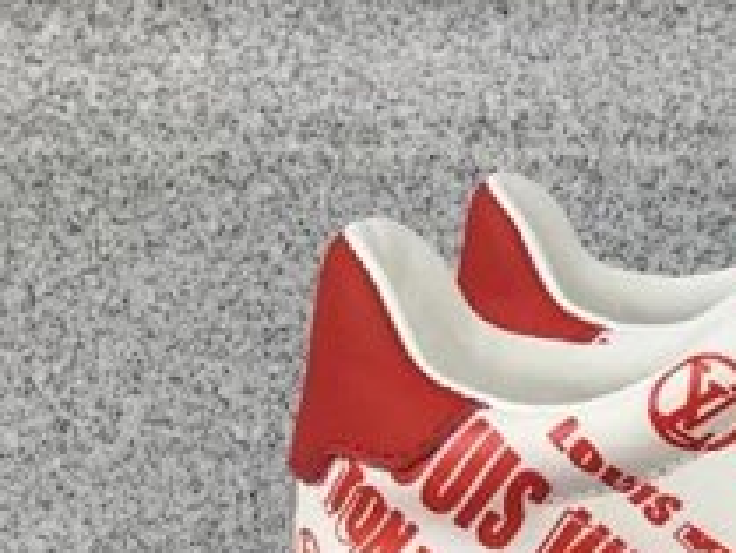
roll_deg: -0.3
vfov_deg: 14.5
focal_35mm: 95
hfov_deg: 18.8
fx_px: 2021
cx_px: 1014
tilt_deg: -19.9
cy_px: 828
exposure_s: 1/105
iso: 25
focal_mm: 3.3
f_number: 2.4
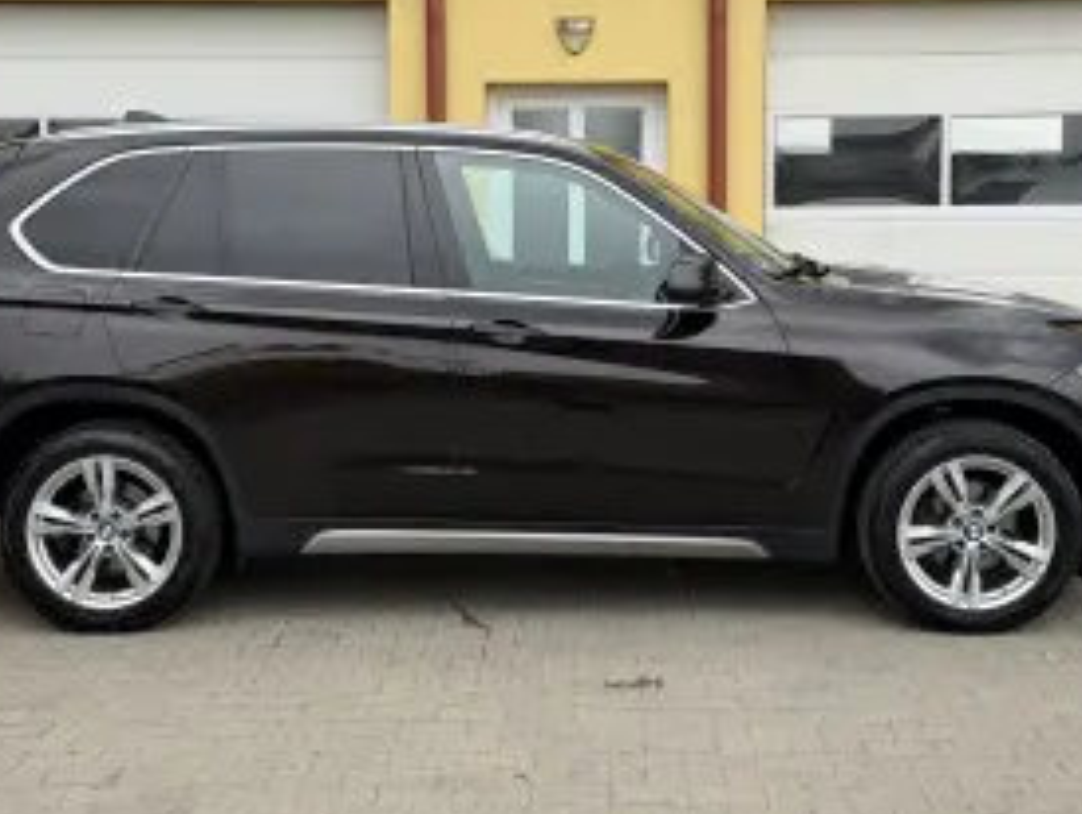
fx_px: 1971
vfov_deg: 23.3
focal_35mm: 63
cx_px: 525
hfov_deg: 30.7
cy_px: 364
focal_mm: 6.76
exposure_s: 1/1242
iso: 64
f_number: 1.78
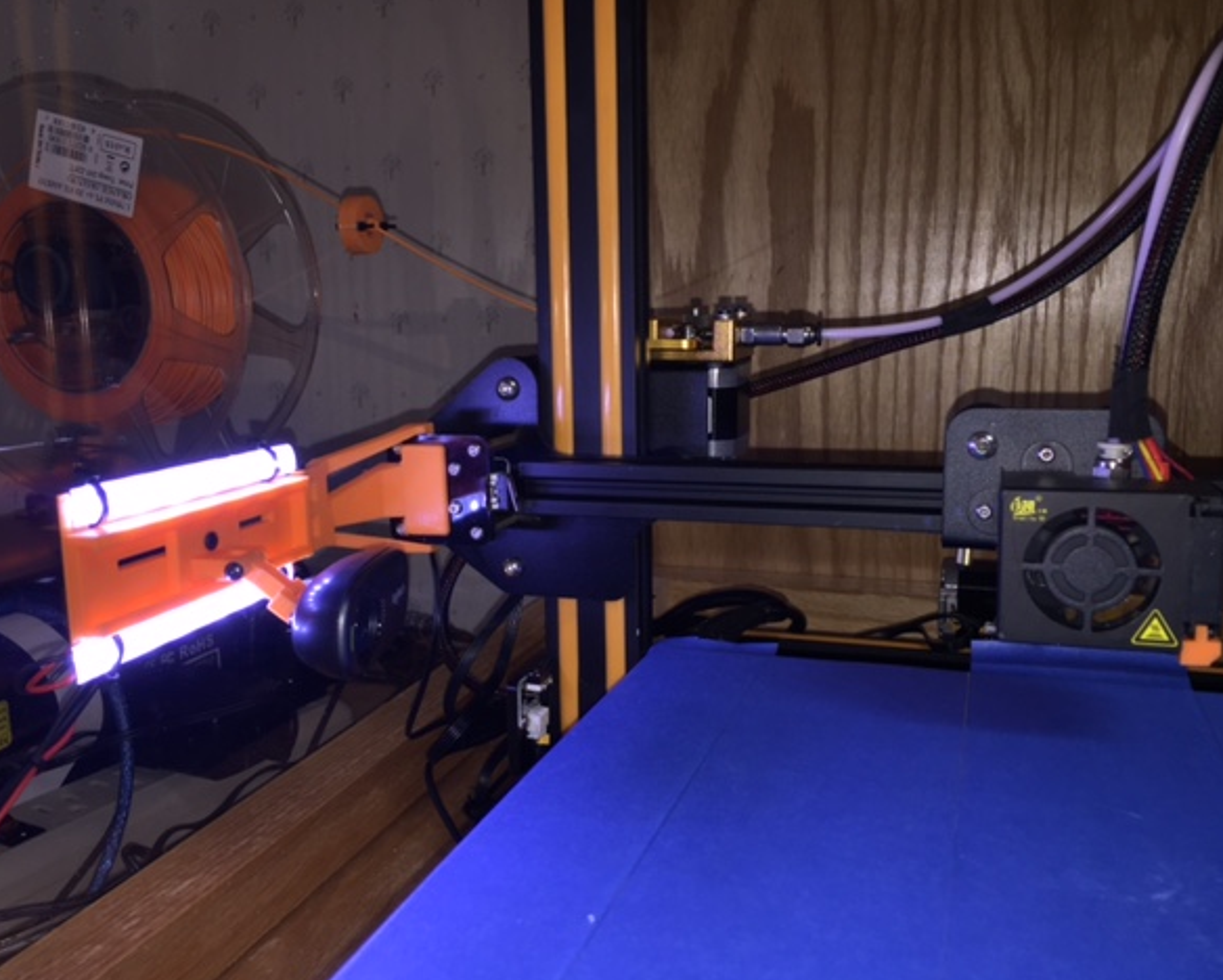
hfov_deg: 57.1
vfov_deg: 47.2
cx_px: 591
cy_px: 492
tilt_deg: -9.9
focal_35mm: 31
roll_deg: +0.0
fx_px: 1123
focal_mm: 4.15
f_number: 2.2
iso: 32
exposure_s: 1/79
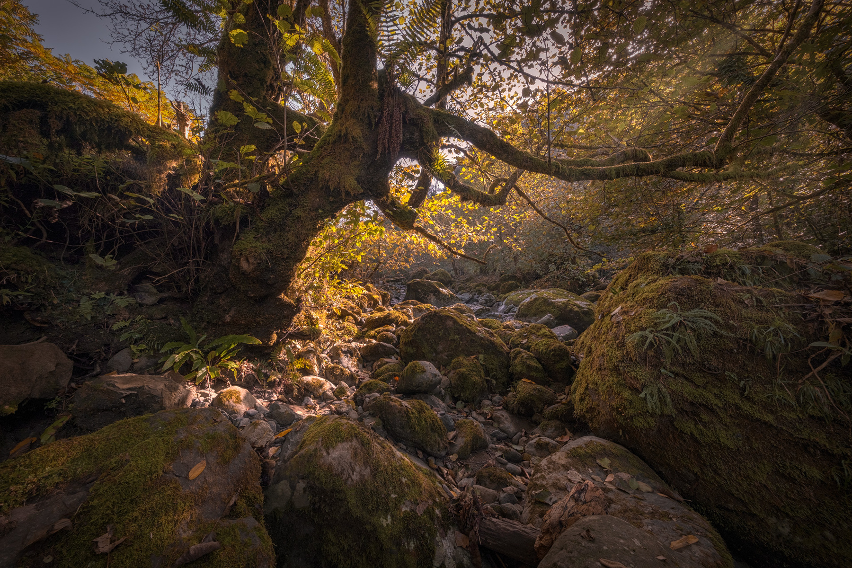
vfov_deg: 90.0
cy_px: 284
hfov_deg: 112.6
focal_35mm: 12
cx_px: 426
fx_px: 284
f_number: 10
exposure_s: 1/25
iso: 640
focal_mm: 8
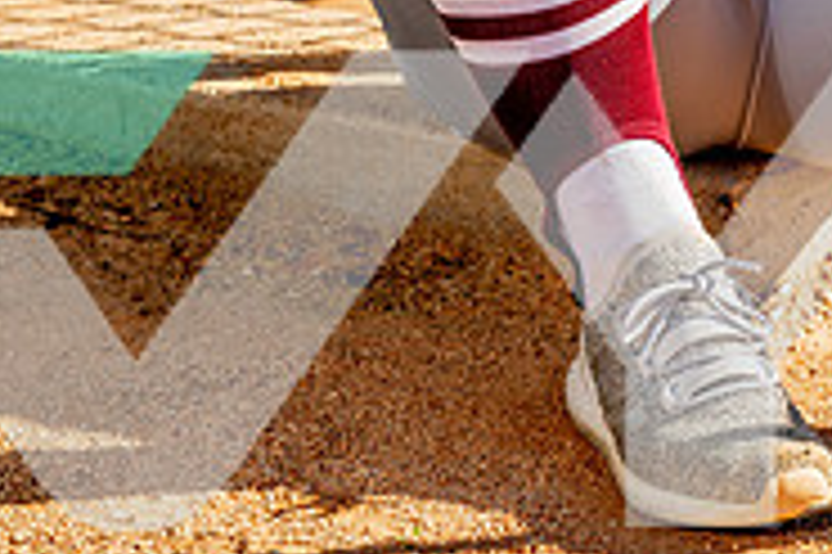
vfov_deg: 7.7
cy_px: -254
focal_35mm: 176
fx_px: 4064
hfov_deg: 11.5
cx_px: 904
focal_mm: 56
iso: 100
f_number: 5.6
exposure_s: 1/250
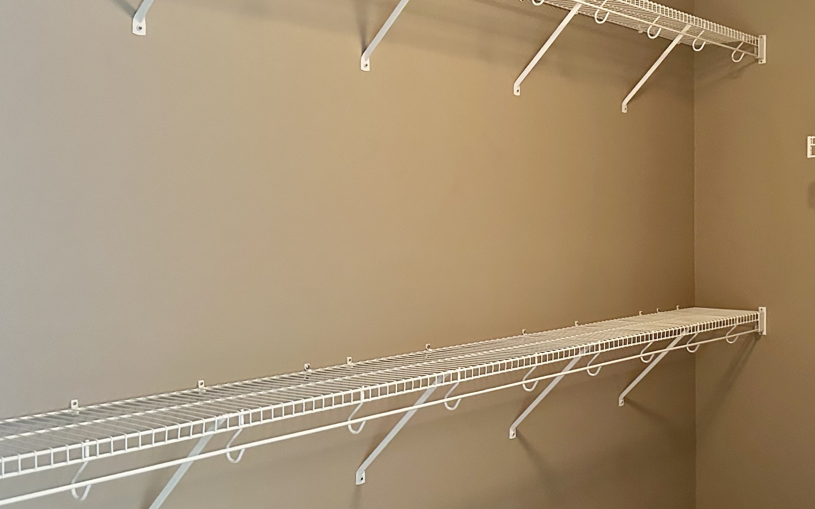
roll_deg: +0.1
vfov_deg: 28.0
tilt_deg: -0.9
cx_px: 679
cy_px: 232
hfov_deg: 41.2
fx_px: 1022
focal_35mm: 46
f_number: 1.78
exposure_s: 1/40
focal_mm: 6.86
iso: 800
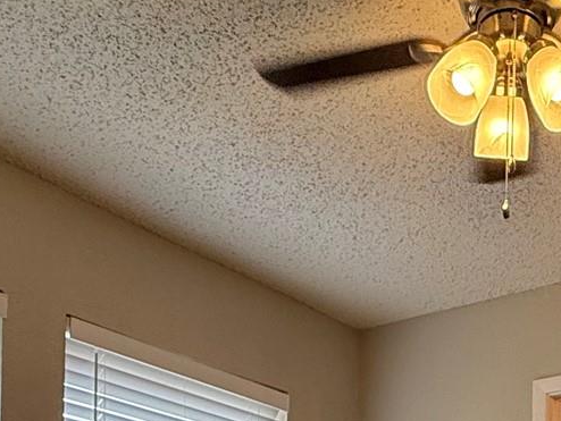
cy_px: 681
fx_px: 940
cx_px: 479
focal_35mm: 58
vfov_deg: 20.5
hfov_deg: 32.0
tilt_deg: -0.4
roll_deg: -1.6
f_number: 2.2
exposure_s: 1/120
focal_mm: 2.22
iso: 200
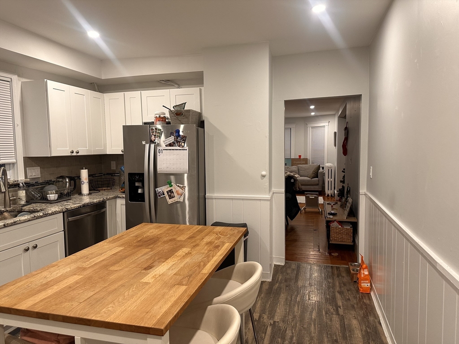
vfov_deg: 56.8
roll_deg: +0.7
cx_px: 230
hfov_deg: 71.6
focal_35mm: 24
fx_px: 318
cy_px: 172
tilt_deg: -5.1
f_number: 1.78
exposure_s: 1/60
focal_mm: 6.86
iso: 160
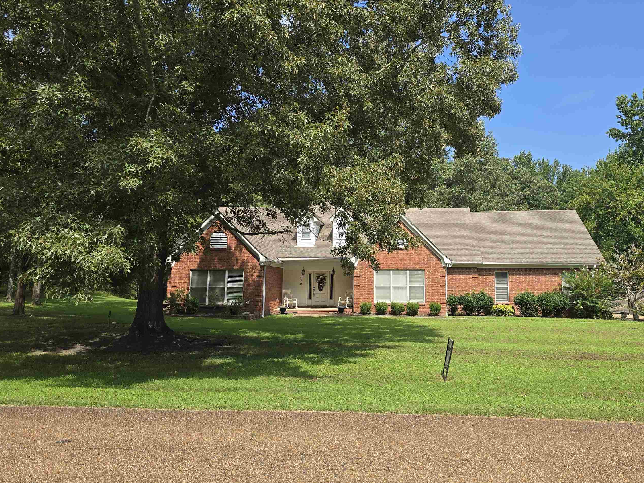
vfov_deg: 49.7
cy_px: 217
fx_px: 521
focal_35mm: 28
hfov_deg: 63.0
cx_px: 379
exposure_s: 1/604
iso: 12
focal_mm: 6.3
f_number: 1.7
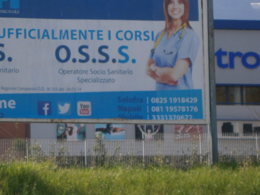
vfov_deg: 6.0
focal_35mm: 249
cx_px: 78
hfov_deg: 7.9
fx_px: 1870
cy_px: 75
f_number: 6.5
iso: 80
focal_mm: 23.5
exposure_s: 1/250
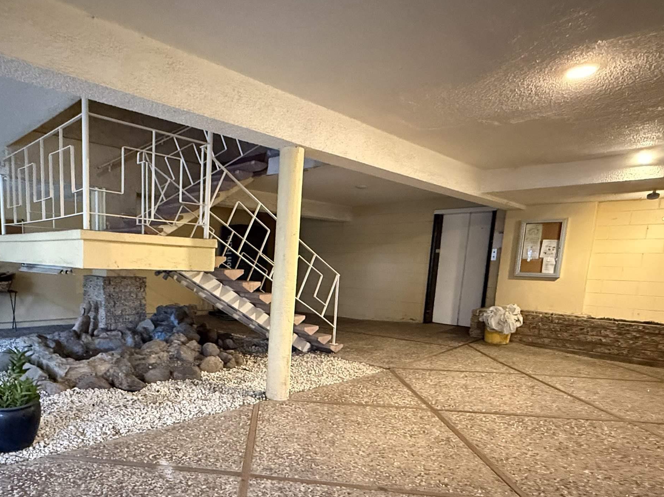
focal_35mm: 23
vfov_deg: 57.7
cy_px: 326
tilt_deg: -8.8
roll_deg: -1.7
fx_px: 441
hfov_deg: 71.5
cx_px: 214
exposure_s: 1/40
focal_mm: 2.22
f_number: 2.2
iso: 1250
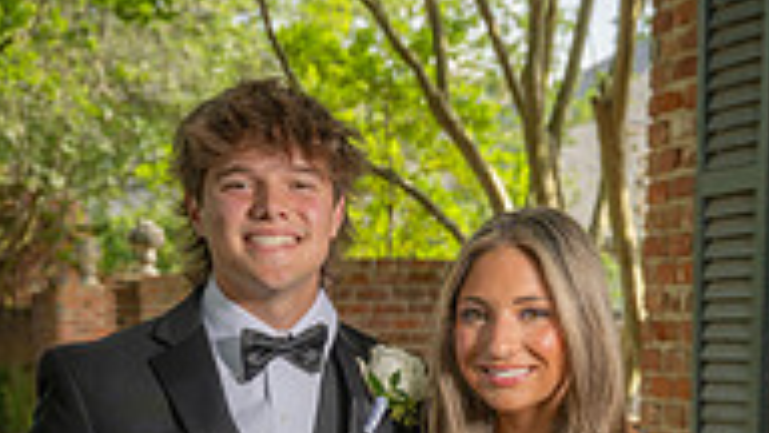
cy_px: 782
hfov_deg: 20.7
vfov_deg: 11.0
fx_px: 2100
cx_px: 497
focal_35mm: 103
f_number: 5.6
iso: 100
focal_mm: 42
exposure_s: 1/160
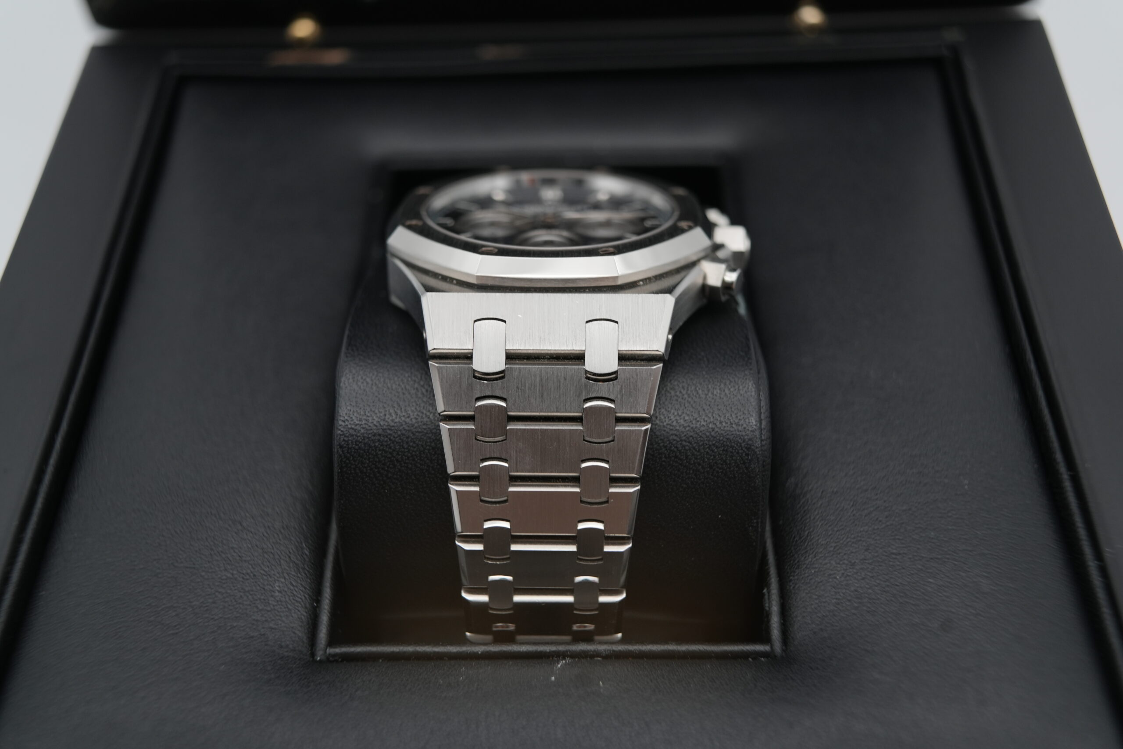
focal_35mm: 35
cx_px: 562
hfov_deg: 54.4
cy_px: 374
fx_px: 1092
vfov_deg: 37.9
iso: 400
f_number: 5
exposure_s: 1/250
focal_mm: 35
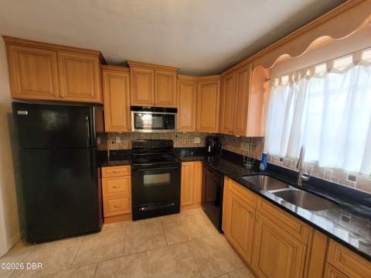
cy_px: 139
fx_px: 139
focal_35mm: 13
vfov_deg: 89.8
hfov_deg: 106.2
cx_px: 186
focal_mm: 1.74
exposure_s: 1/60
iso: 250
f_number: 2.2
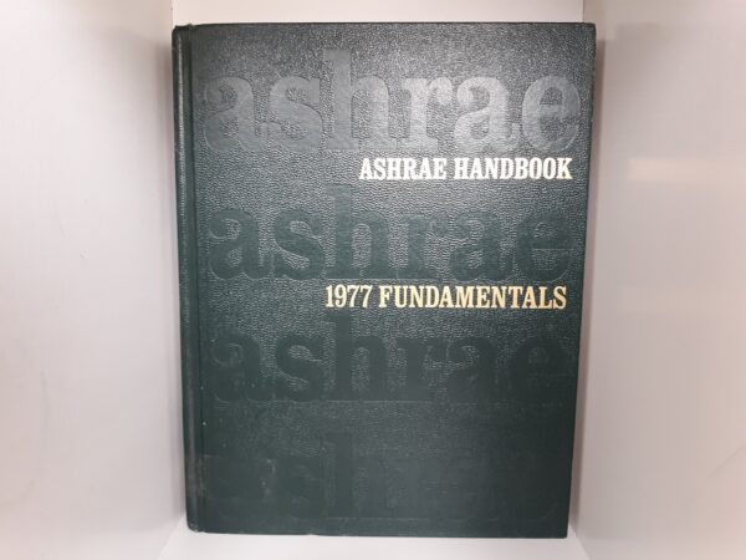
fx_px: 603
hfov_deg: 63.4
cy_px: 280
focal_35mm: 28
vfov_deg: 49.7
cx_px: 373
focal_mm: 3.7
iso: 160
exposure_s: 1/40
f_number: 1.7
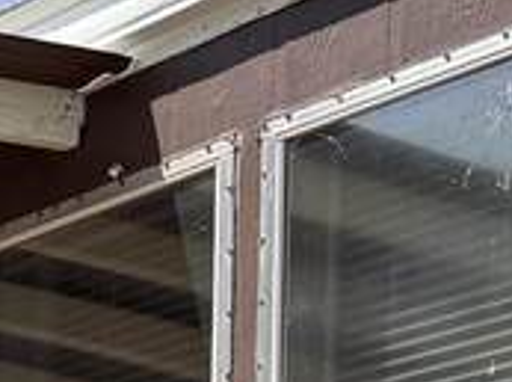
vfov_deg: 7.8
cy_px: 850
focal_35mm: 178
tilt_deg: +3.1
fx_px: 2627
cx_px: -713
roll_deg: -3.0
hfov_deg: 9.8
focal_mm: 6.76
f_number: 1.78
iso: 80
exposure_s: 1/3802
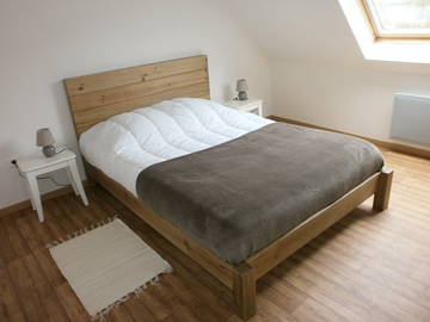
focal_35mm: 27
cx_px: 215
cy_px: 161
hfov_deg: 65.3
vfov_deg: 51.4
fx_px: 335
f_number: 2.9
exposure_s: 1/30
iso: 100
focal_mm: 4.8
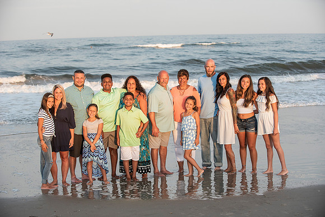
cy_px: 108
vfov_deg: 19.5
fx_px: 632
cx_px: 162
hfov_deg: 28.8
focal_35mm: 70
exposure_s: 1/1000
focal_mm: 70
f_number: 4
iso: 400
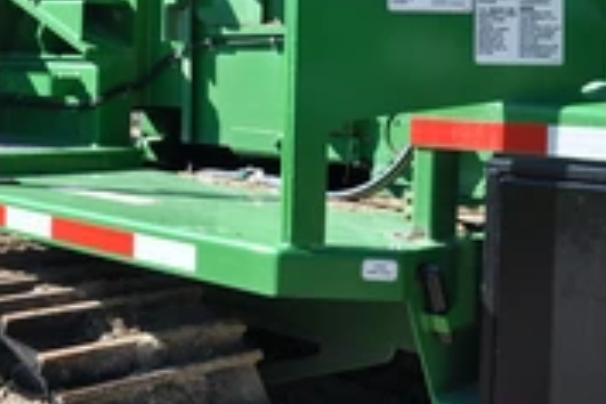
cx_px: 68
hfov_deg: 31.4
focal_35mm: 61
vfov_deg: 21.6
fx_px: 1027
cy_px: 24
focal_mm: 18
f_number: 8
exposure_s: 1/250
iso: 200
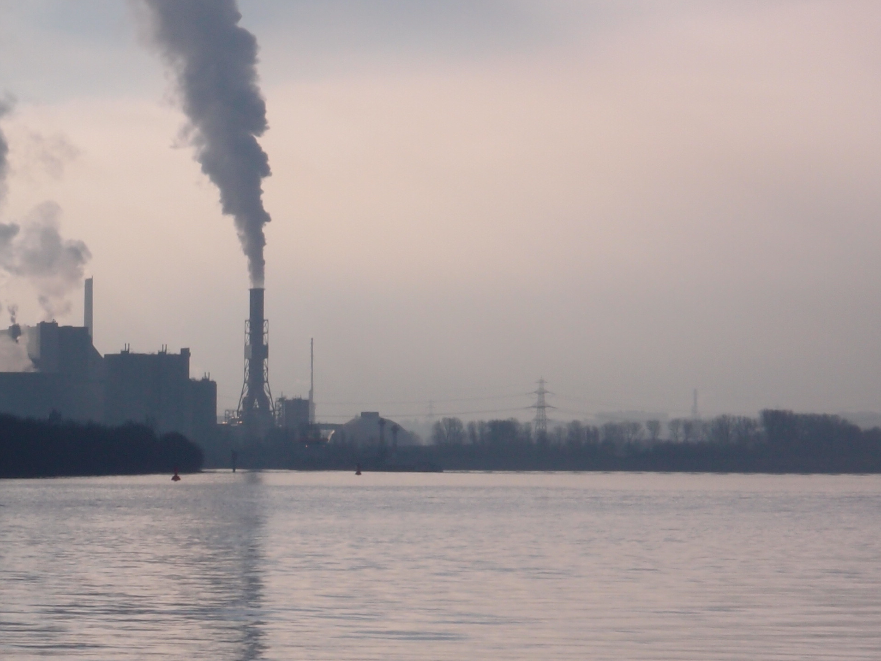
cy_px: 546
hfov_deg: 9.2
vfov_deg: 6.9
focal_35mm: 214
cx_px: 58
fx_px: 5447
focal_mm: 24
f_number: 8
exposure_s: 1/800
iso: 100
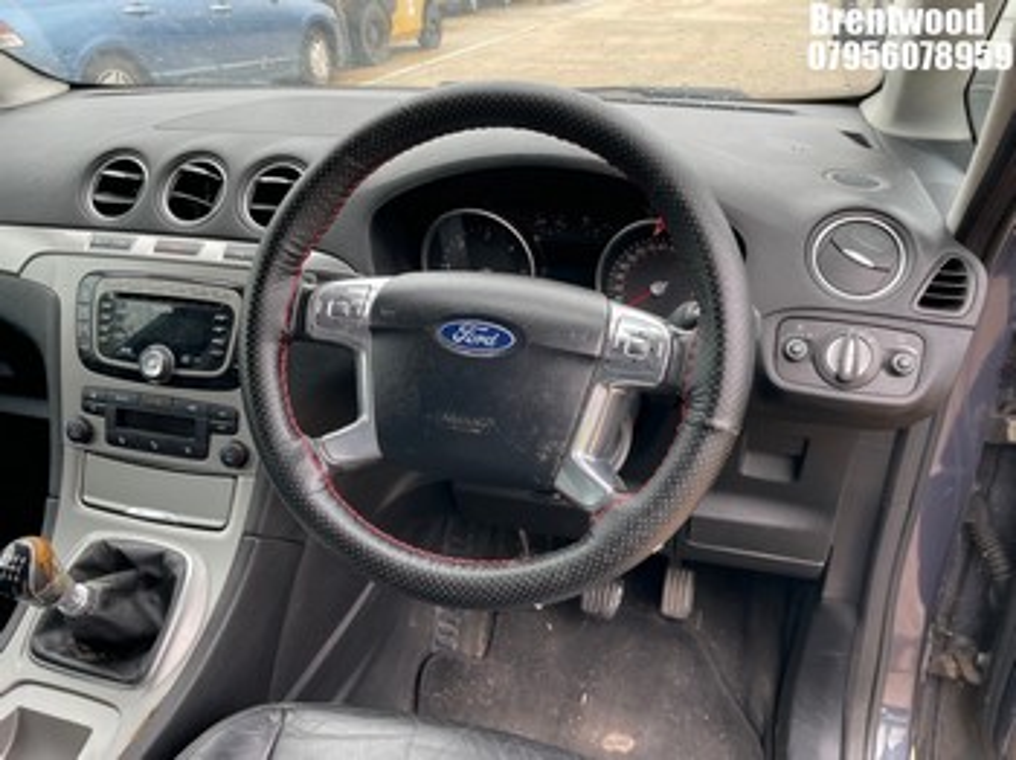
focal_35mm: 26
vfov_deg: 53.0
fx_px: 763
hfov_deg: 67.3
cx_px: 508
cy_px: 380
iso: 32
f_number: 1.6
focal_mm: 4.2
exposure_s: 1/154
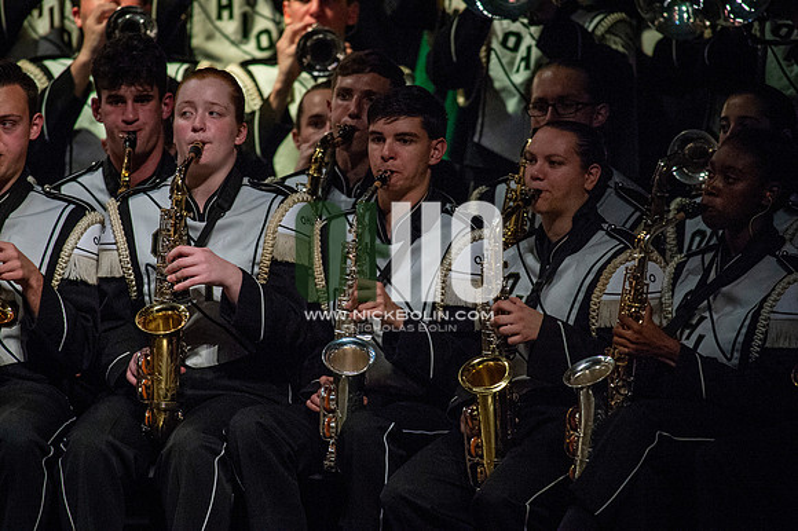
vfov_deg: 2.3
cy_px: 266
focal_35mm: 600
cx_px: 399
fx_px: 13292
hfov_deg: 3.4
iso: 5000
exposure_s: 1/400
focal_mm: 600
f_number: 5.6
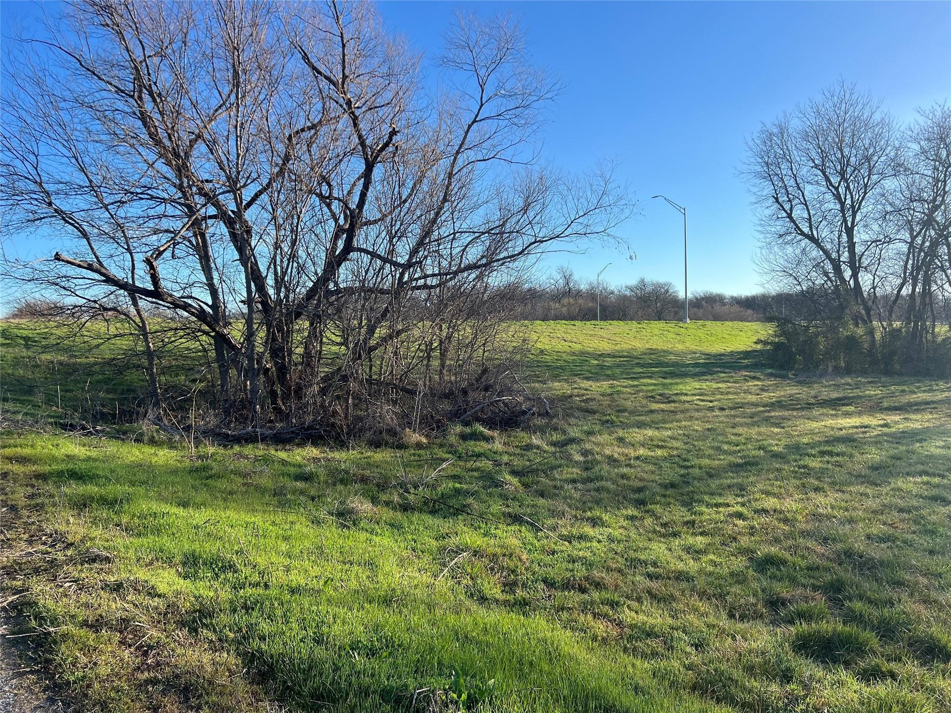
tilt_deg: -1.6
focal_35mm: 26
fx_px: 714
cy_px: 356
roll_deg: +0.9
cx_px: 476
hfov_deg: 67.3
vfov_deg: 53.1
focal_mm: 5.7
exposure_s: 1/2208
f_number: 1.5
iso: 50
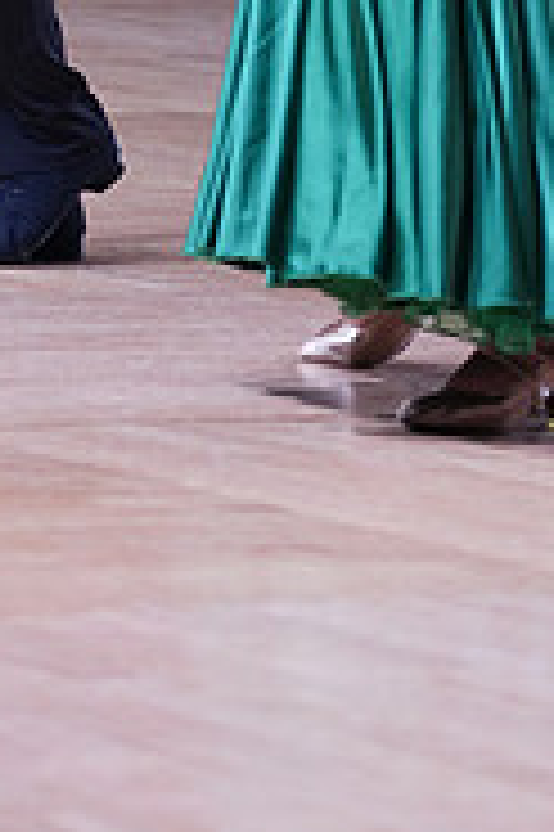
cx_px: 236
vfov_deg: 6.8
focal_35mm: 301
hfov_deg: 4.6
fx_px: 6961
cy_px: -387
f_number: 2.8
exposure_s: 1/500
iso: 800
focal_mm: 96
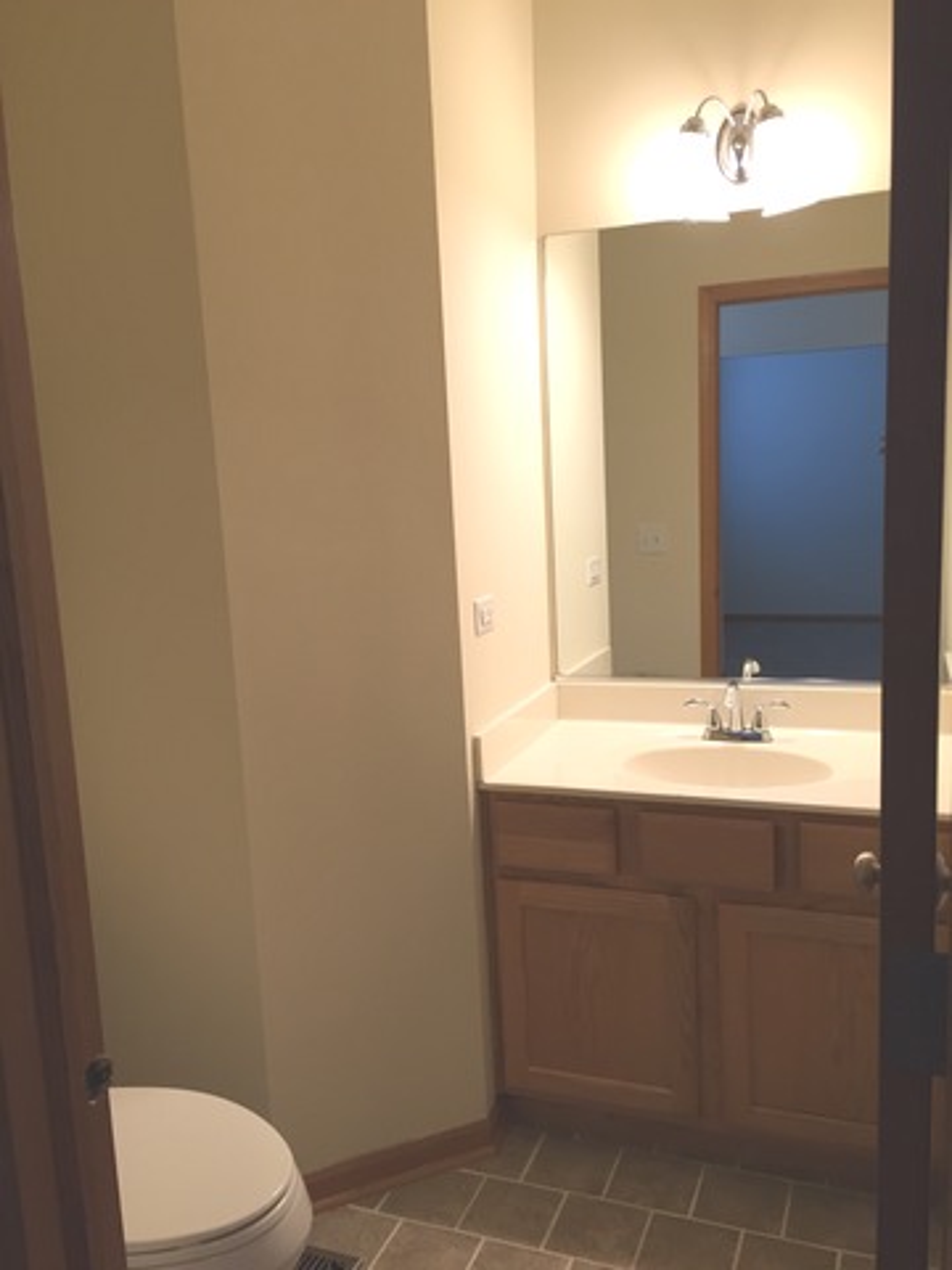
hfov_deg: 48.2
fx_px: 1063
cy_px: 635
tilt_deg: -8.4
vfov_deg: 61.7
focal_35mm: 29
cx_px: 476
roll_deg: +2.2
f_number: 2.2
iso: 32
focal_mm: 4.15
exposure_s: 1/30
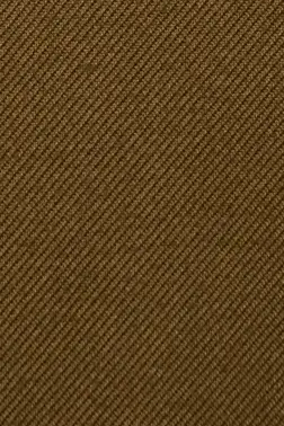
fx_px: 5668
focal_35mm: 479
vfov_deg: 4.1
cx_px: -277
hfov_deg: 2.9
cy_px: -1005
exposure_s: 1/200
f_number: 6.3
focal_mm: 71
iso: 160
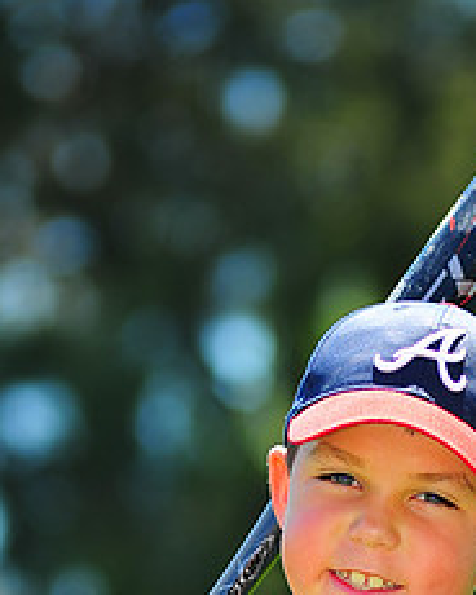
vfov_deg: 4.5
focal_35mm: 425
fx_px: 7484
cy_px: 704
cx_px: 393
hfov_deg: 3.6
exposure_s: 1/500
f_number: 5
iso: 200
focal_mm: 180
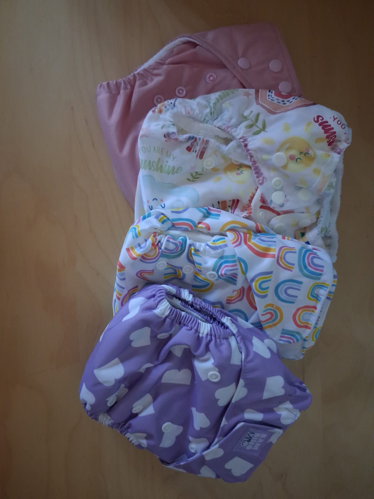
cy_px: 250
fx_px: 389
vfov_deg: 65.3
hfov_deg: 51.4
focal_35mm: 27
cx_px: 187
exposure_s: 1/25
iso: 500
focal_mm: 4
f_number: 1.8
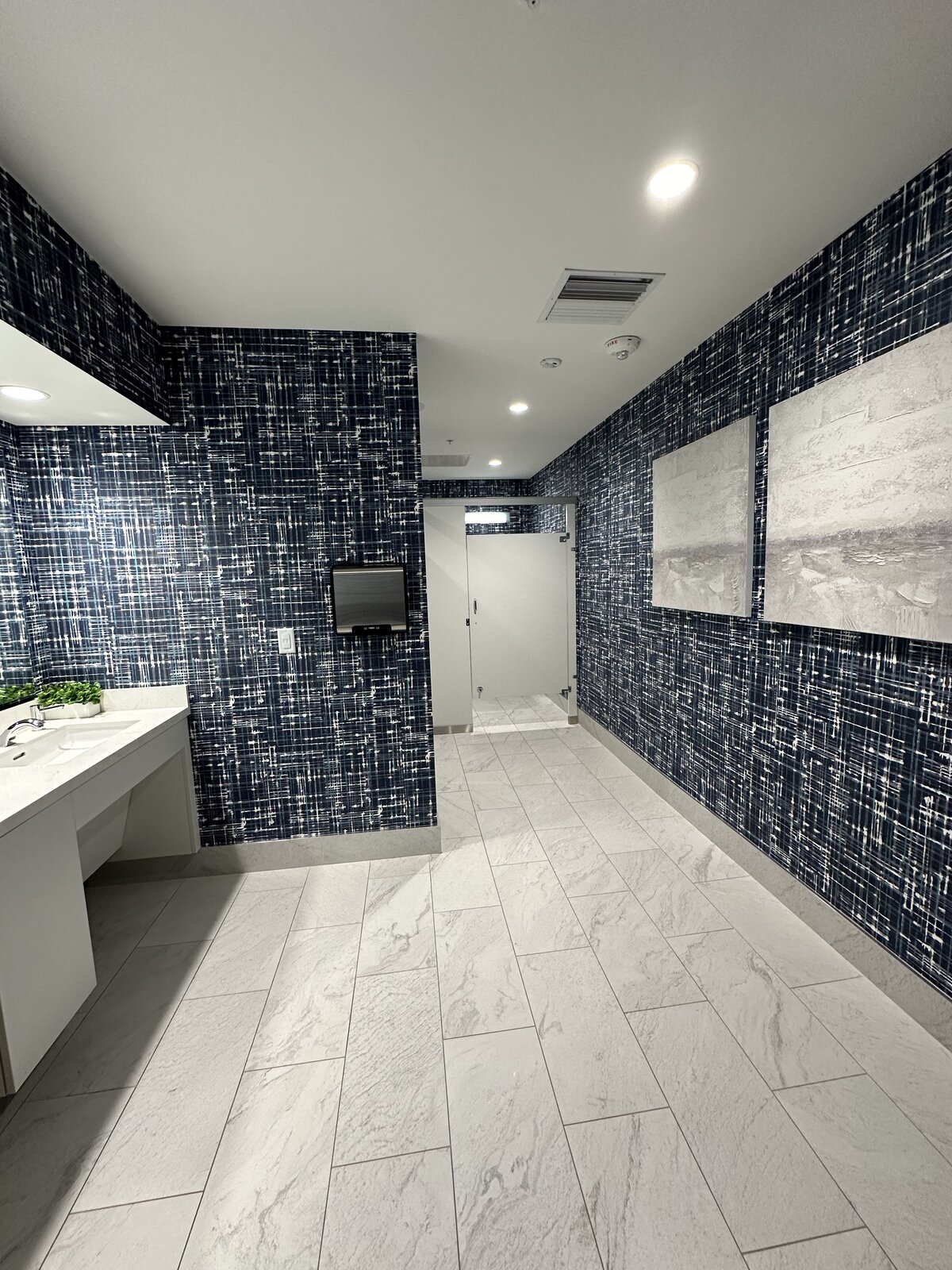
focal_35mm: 14
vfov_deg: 102.1
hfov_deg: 85.7
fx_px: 513
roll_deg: +3.0
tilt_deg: -8.0
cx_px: 476
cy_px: 635
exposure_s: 1/120
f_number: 2.2
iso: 200
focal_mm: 2.22
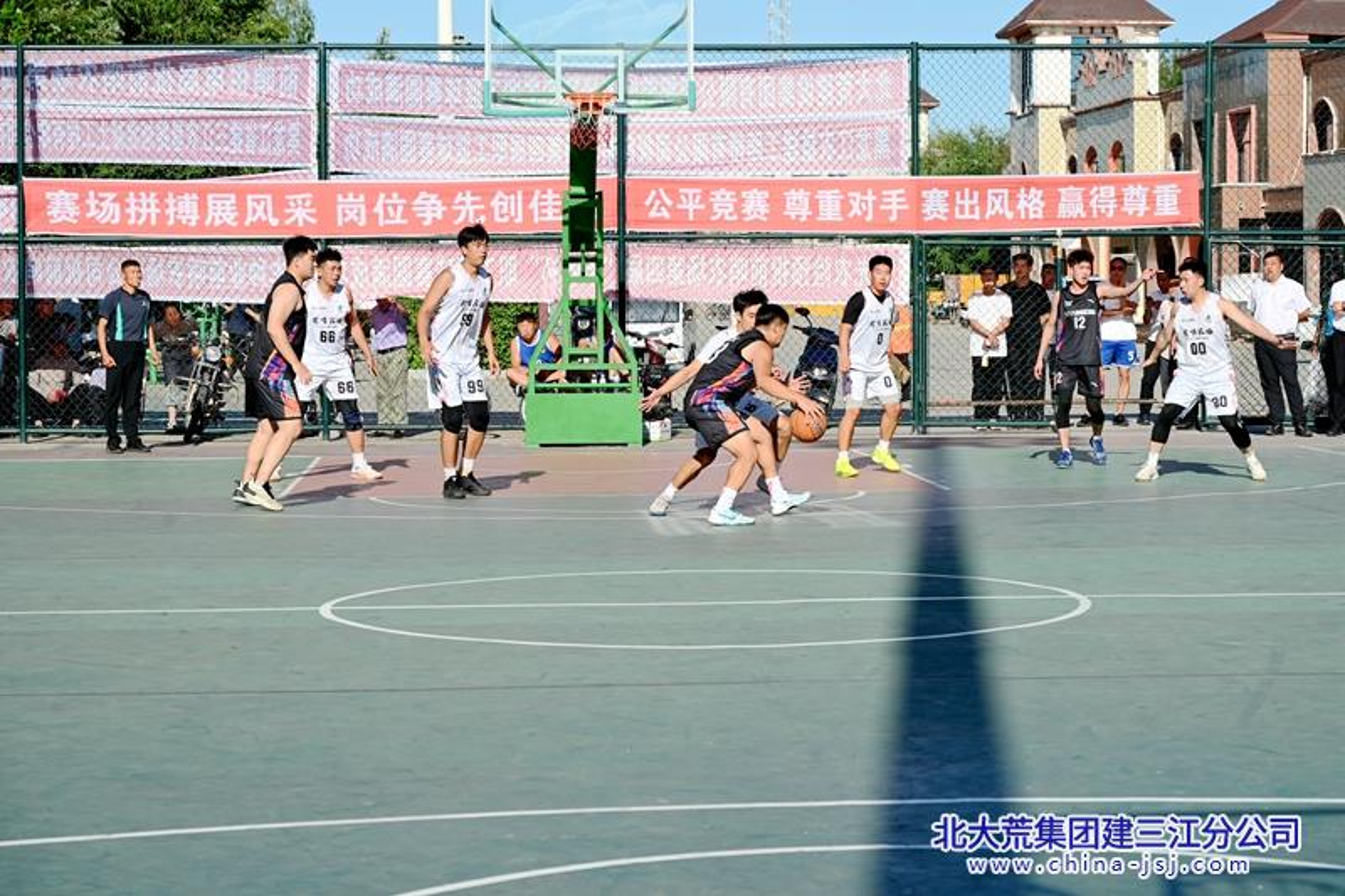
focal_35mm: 78
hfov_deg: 26.0
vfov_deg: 17.5
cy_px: 448
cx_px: 672
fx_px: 2913
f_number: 8
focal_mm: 78
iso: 100
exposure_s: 1/500
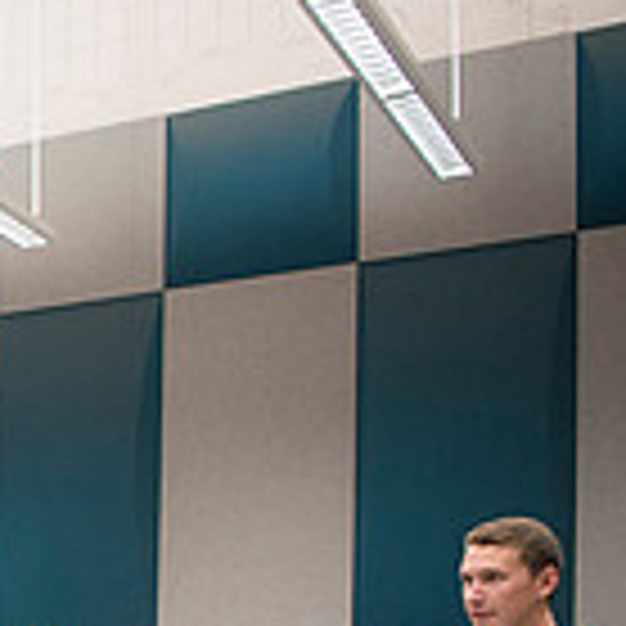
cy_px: 772
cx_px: -585
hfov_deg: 16.3
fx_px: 1739
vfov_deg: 19.1
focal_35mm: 85
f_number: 2.8
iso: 1250
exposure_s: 1/160
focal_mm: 24
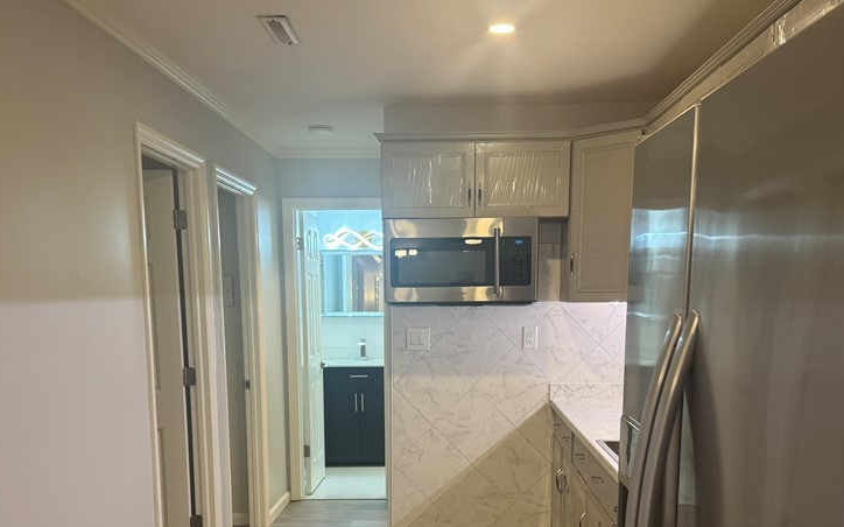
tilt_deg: -8.5
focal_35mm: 36
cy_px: 410
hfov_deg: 54.0
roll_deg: +0.4
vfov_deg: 34.4
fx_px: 828
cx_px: 422
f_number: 1.78
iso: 125
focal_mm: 6.76
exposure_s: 1/60
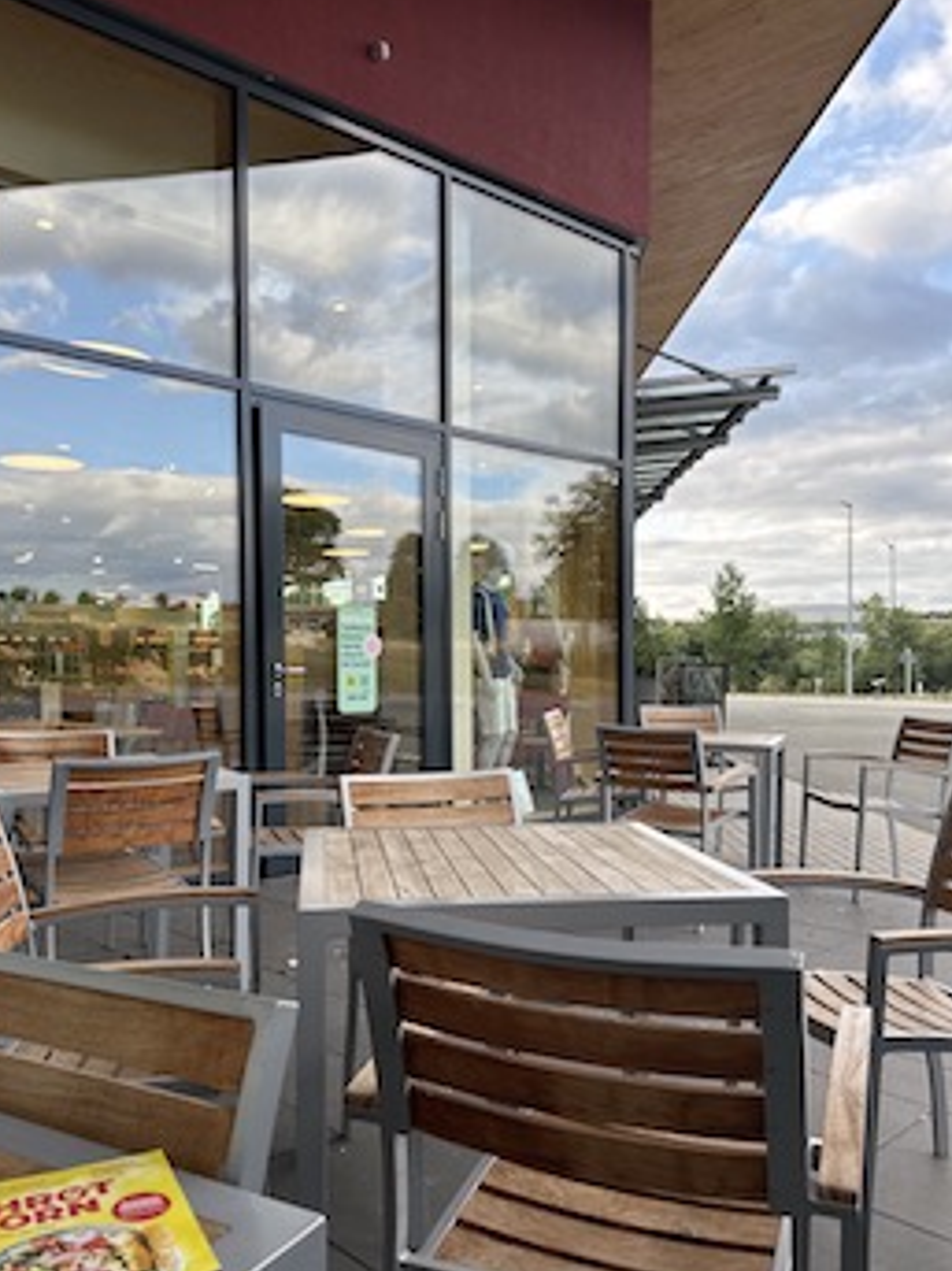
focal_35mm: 28
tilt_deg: -0.4
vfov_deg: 63.4
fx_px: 1027
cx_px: 448
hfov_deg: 49.7
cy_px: 682
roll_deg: +0.1
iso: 80
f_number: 1.78
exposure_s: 1/535
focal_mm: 6.86
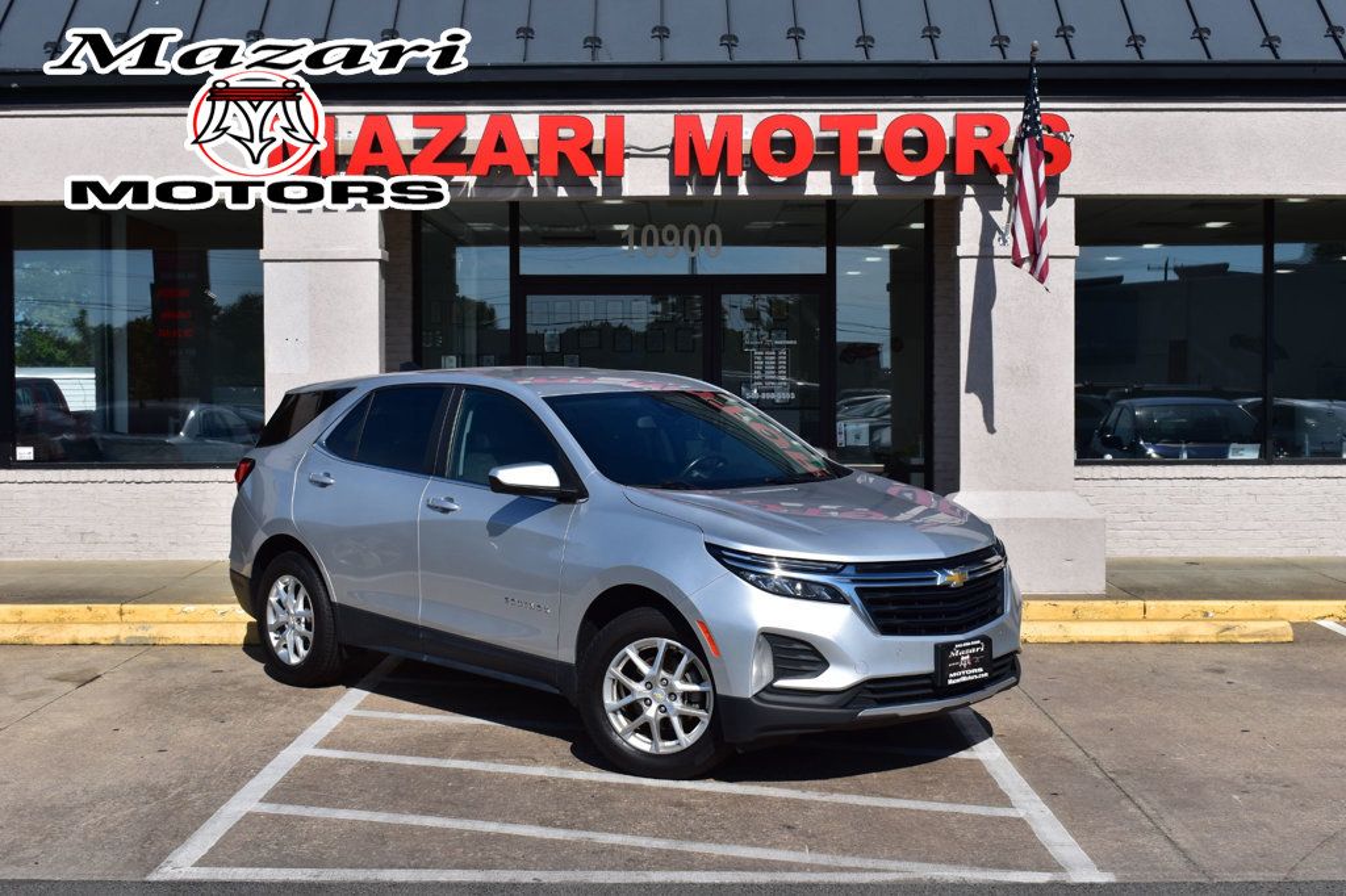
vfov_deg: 28.9
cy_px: 448
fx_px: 1738
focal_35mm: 46
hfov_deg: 42.3
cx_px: 673
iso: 200
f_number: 11
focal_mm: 31
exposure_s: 1/500
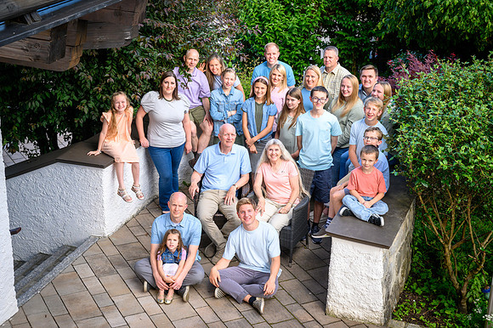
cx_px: 246
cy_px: 164
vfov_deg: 22.6
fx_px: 821
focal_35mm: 60
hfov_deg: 33.4
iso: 400
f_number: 8
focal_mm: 60
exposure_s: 1/200
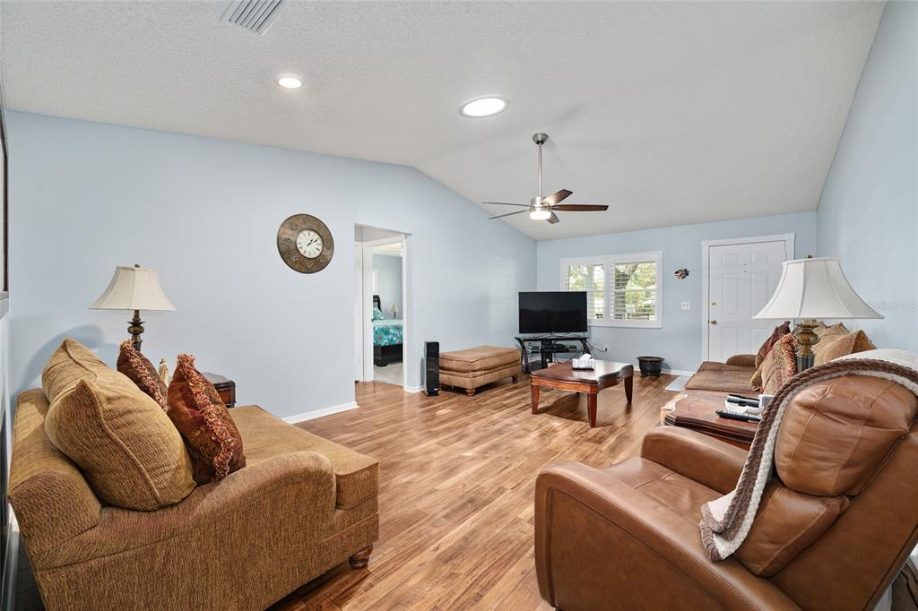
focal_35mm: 14
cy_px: 306
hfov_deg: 104.3
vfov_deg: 81.2
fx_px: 357
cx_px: 459
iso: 500
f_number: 7.1
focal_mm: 14
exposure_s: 1/2.5
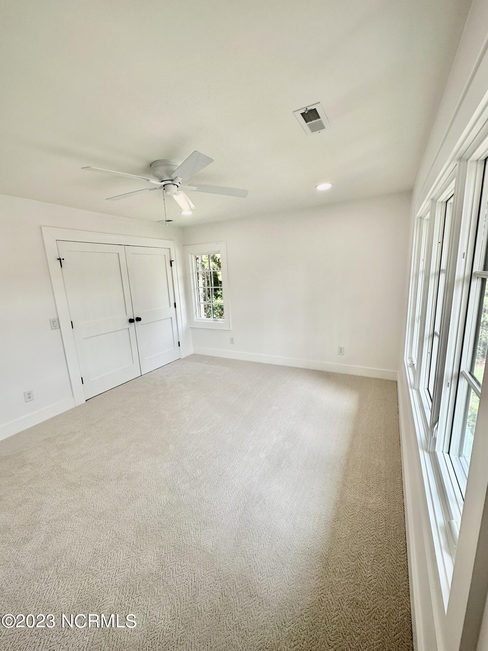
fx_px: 263
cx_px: 244
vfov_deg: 102.1
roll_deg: +2.9
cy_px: 326
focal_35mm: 14
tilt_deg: -11.0
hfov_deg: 85.7
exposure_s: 1/191
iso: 40
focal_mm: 2.22
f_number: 2.2
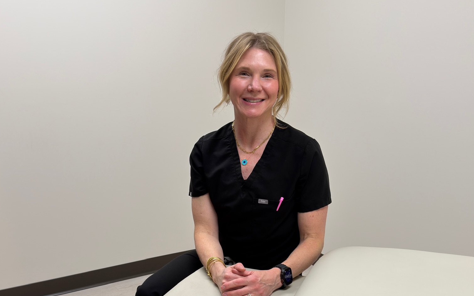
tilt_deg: -20.0
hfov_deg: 46.2
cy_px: 242
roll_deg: -0.6
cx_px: 236
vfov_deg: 29.1
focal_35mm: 43
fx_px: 555
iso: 50
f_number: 1.78
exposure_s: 1/60
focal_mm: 6.76
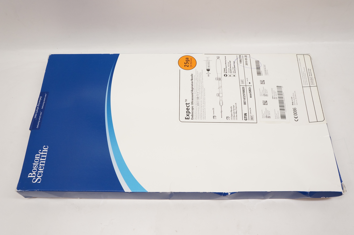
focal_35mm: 32
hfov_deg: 59.5
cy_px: 118
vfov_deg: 41.6
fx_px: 309
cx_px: 177
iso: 800
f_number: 7.1
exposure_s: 1/125
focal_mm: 21
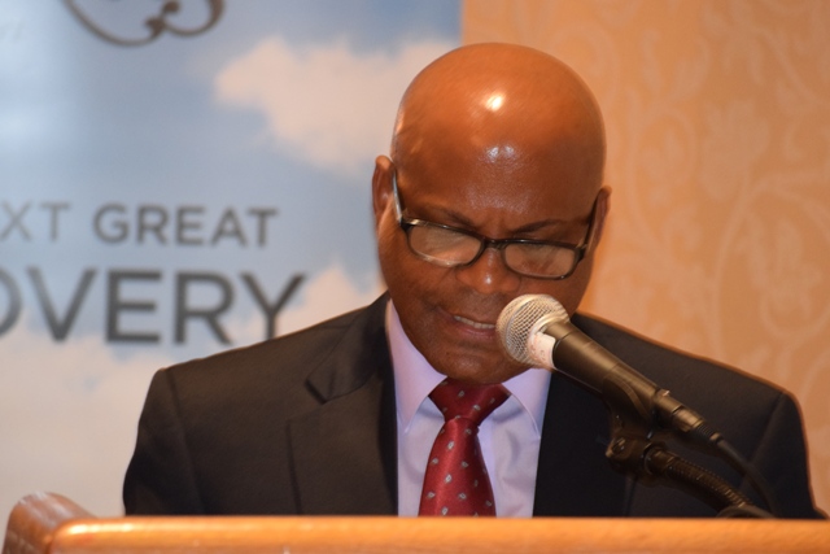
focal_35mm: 278
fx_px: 6399
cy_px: 277
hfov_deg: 7.4
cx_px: 415
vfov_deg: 5.0
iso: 2800
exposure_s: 1/60
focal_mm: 185
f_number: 5.6
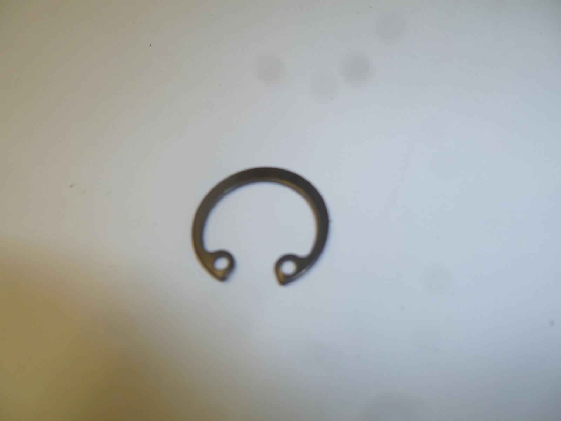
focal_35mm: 28
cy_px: 210
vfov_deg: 49.7
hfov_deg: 63.4
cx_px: 280
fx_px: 454
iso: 80
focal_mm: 5
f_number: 3.3
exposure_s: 1/30
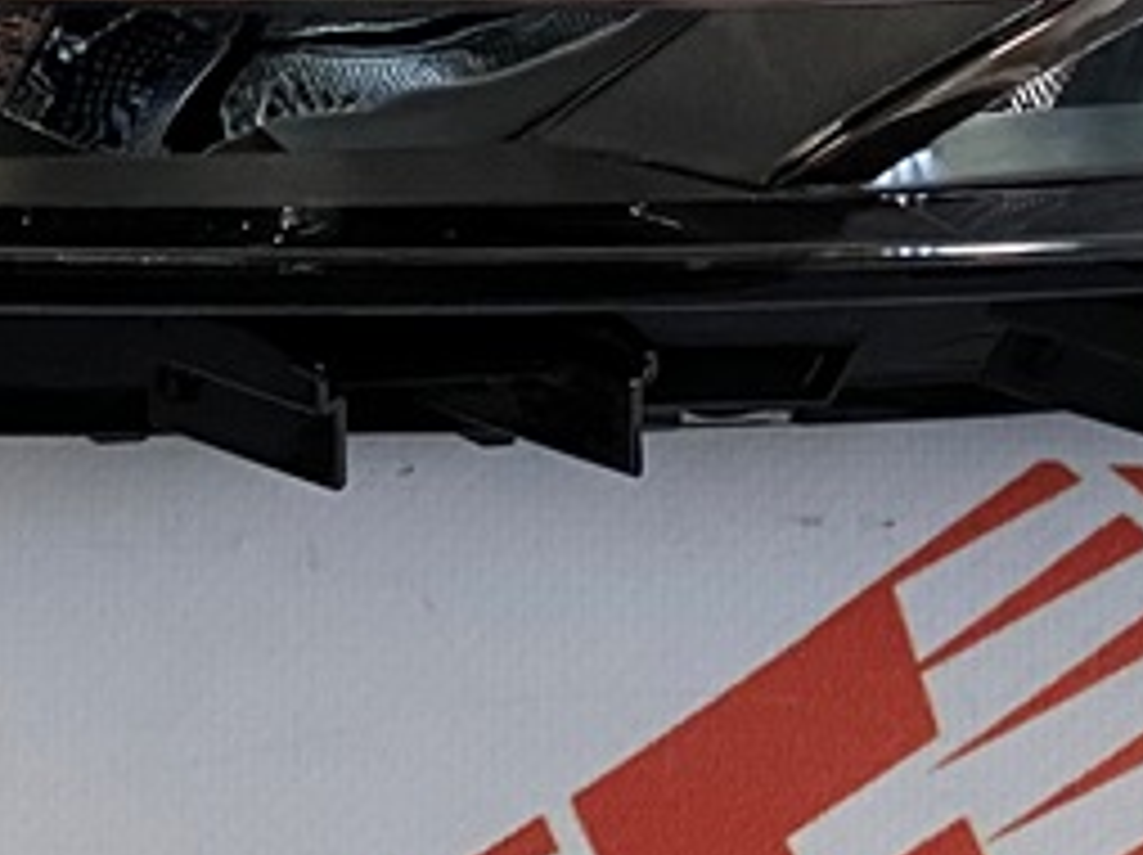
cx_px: 450
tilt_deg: -25.2
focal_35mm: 123
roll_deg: -0.7
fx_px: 4058
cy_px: -576
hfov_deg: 16.0
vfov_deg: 11.3
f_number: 1.8
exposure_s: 1/54
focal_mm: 4.25
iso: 500
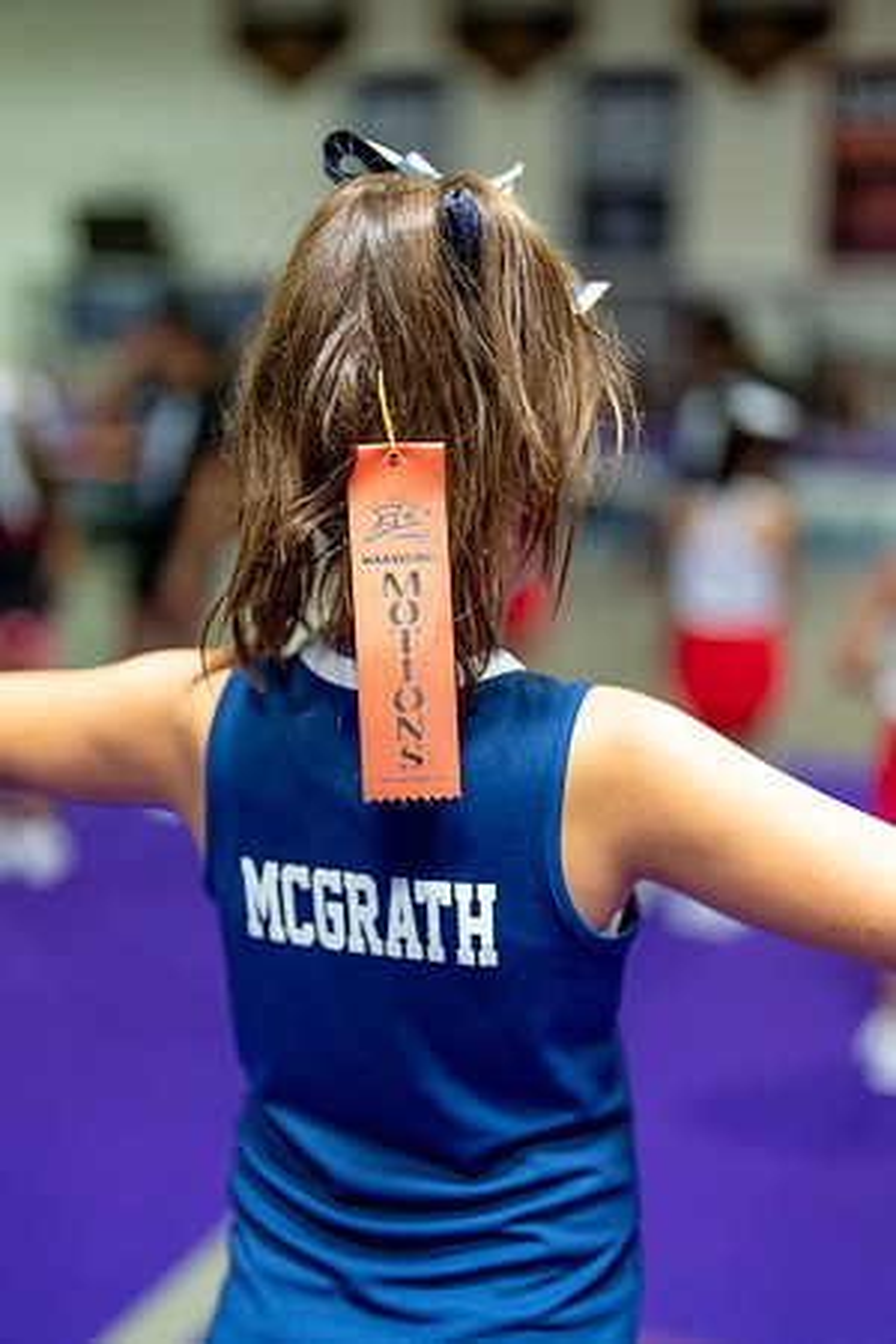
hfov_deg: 27.0
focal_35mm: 50
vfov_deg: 39.6
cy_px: 672
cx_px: 448
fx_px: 1867
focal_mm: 50
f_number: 1.2
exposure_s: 1/1000
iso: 1600
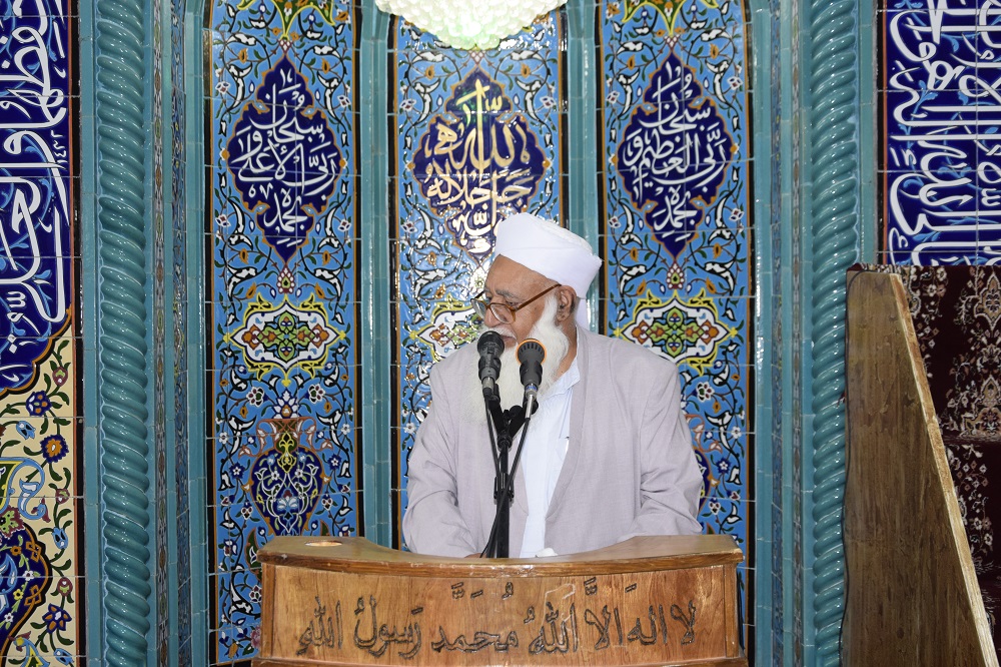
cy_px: 334
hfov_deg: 35.1
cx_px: 500
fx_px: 1584
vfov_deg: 23.8
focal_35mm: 57
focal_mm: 38
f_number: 5
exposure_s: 1/100
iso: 800
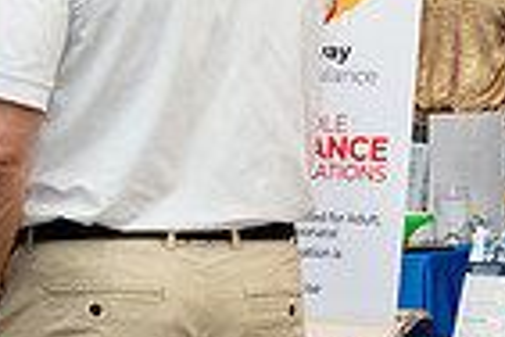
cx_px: 820
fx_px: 2539
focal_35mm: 181
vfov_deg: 7.6
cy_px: 27
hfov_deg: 10.8
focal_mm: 44
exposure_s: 1/320
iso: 2000
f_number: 4
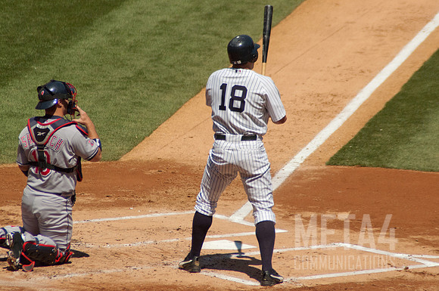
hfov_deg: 4.4
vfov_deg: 2.9
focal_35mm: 470
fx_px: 5718
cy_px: 139
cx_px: 229
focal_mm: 300
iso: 640
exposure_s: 1/3200
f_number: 8
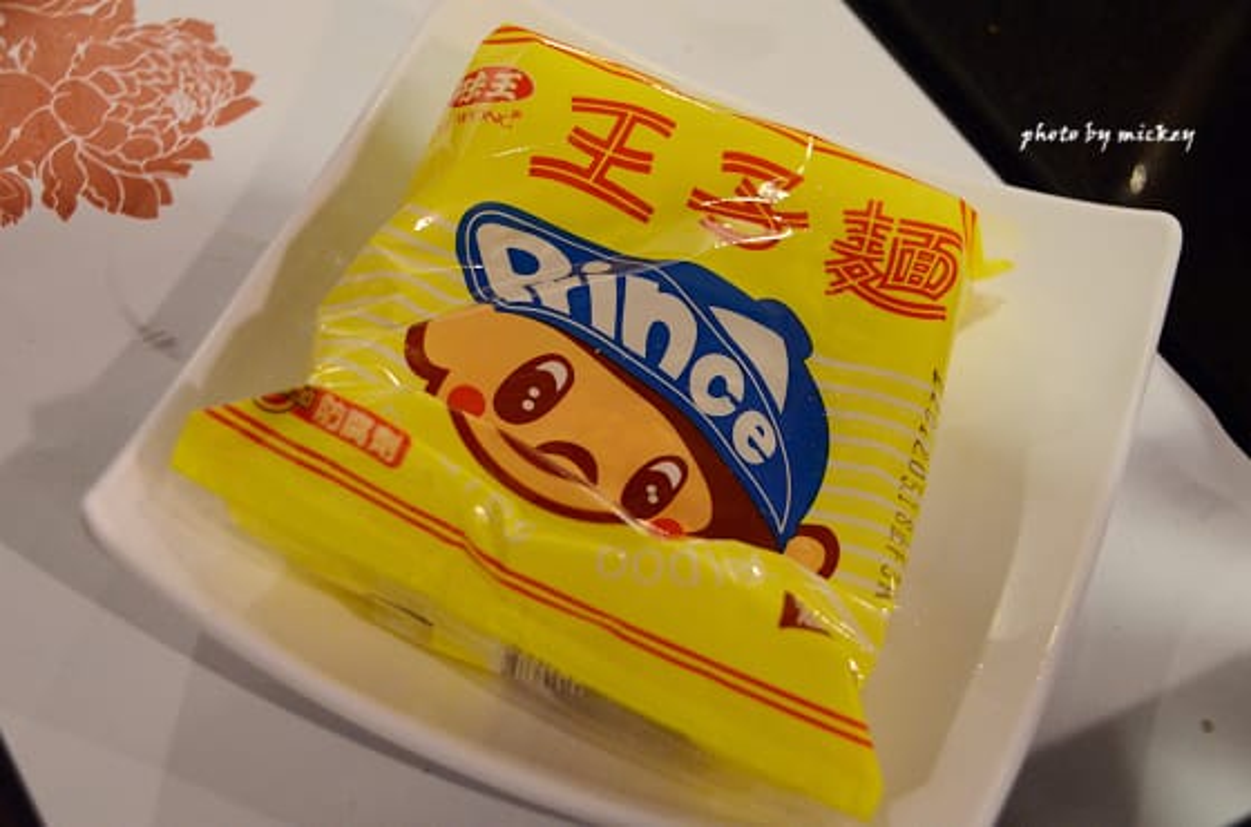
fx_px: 2391
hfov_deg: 29.3
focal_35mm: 69
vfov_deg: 19.6
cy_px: 414
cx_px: 626
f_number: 4.5
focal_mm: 46
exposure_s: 1/50
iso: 3200
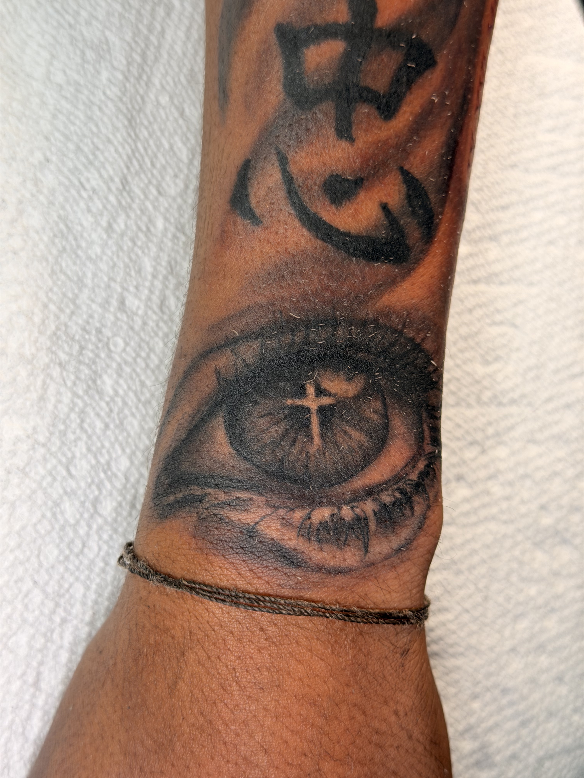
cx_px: 292
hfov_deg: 30.3
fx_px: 1080
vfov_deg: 39.7
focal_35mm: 48
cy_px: 389
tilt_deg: -64.3
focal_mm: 6.76
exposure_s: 1/101
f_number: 1.78
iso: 100
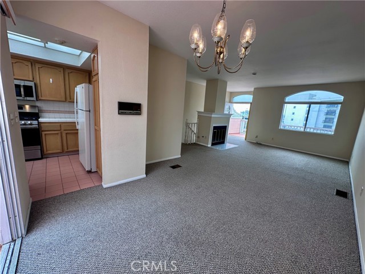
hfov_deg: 102.1
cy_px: 137
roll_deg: -3.1
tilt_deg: -11.7
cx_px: 182
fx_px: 148
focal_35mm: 14
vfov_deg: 85.7
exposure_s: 1/132
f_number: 2.2
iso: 50
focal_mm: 2.22
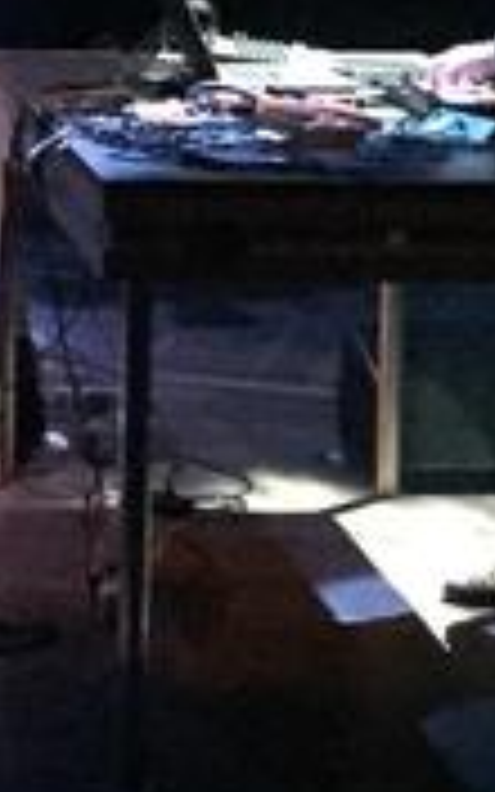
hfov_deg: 9.8
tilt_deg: -5.0
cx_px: -400
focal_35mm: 126
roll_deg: -1.4
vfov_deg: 16.2
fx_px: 2720
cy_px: -18
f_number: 2.2
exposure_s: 1/17
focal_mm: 4.15
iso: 2000
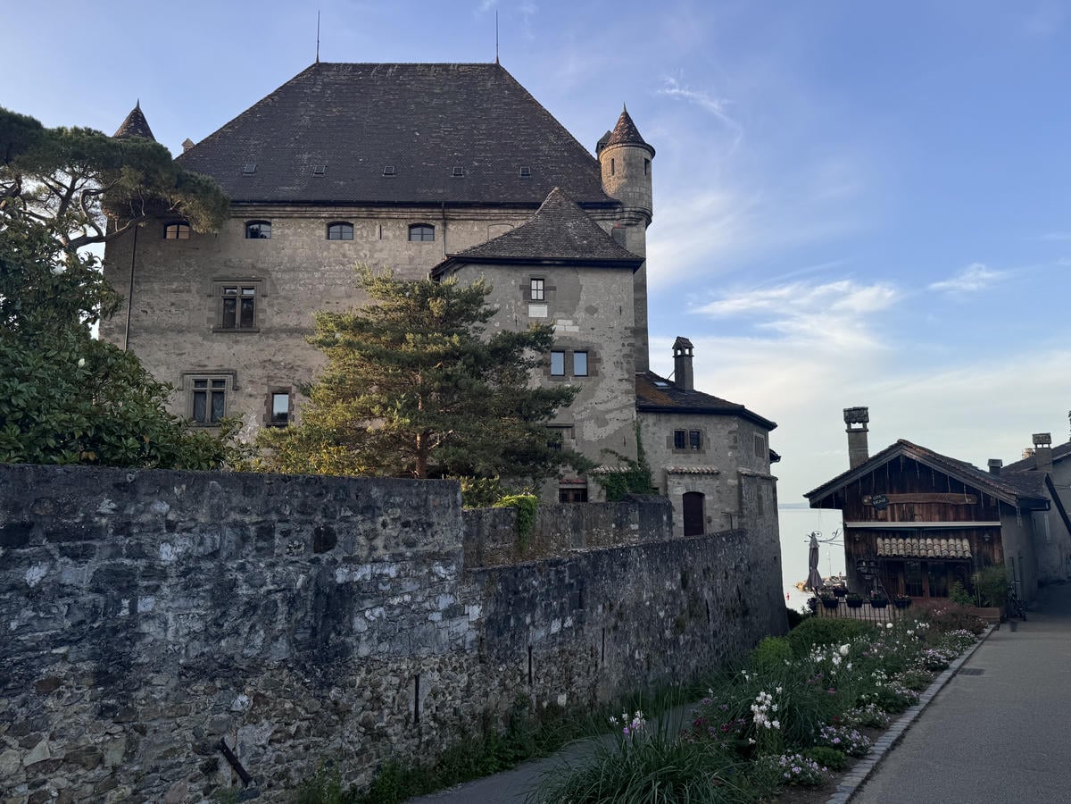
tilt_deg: +8.1
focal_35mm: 24
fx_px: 743
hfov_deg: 71.6
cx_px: 536
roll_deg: +0.0
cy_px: 402
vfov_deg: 56.8
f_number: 1.78
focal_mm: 6.76
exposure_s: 1/1980
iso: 80
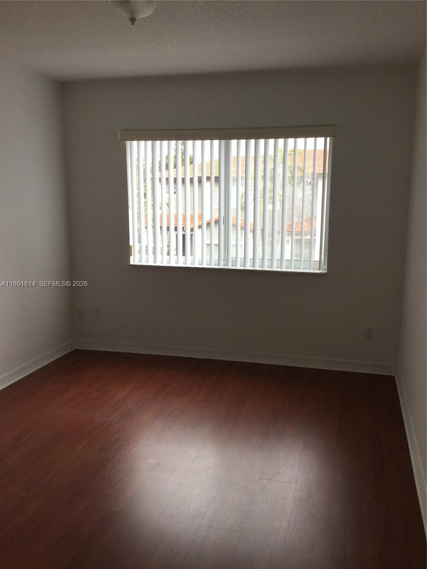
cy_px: 284
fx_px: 510
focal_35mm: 31
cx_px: 214
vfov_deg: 58.4
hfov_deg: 45.4
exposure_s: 1/120
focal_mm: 3.3
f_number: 2.4
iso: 32
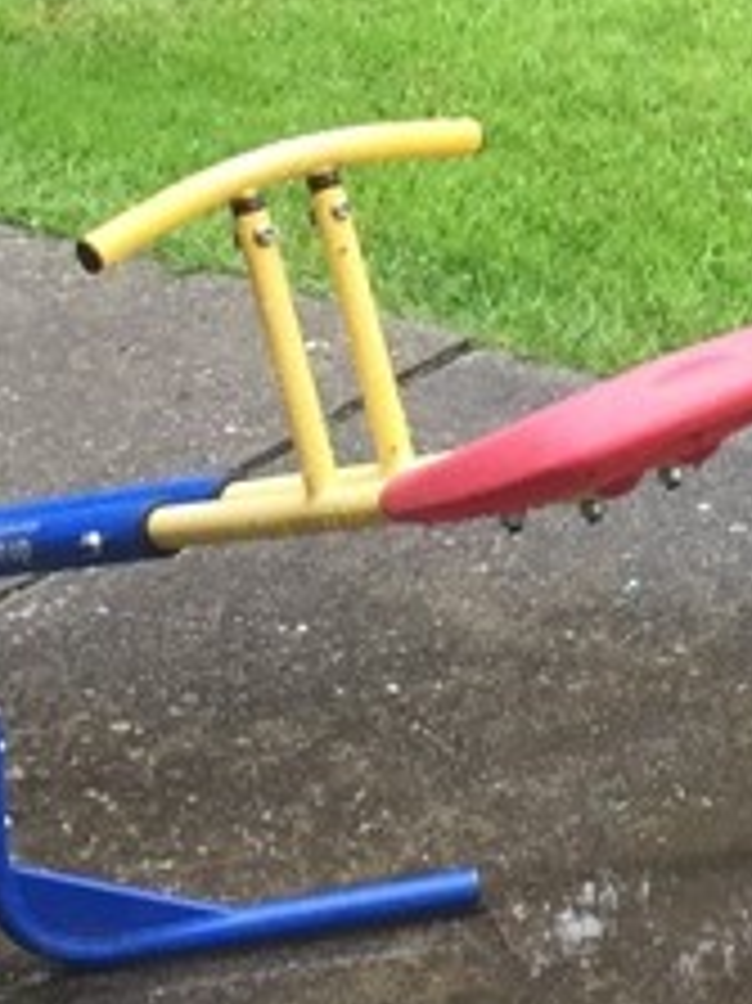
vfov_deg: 14.2
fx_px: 3856
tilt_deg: -13.0
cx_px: 1004
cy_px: -315
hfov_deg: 10.9
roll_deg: +0.1
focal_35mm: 133
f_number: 2.2
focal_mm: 4.15
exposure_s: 1/120
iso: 32
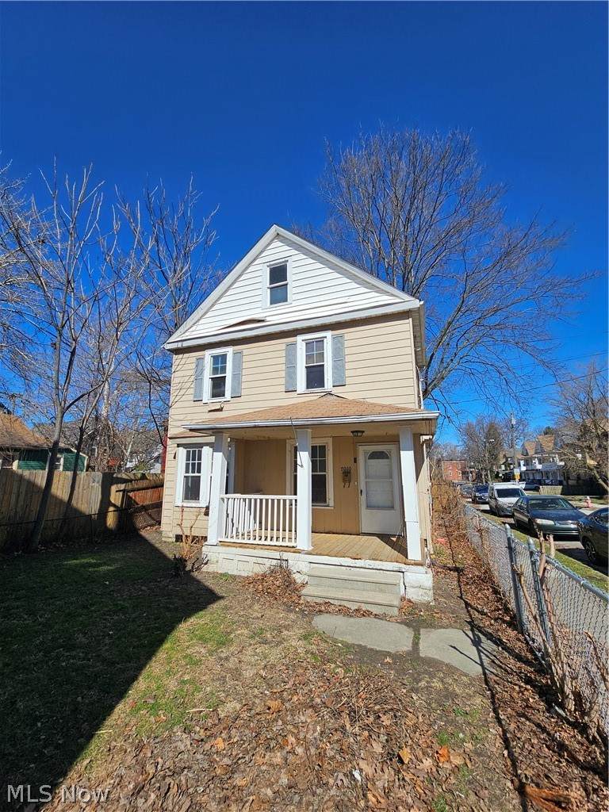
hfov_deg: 89.9
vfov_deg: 106.2
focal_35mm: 13
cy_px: 406
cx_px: 304
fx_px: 305
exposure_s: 1/3409
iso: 50
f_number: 2.2
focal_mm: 2.2
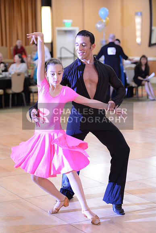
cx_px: 78
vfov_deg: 22.1
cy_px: 116
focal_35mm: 92
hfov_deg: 14.9
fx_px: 598
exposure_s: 1/250
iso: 2500
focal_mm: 92
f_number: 2.8
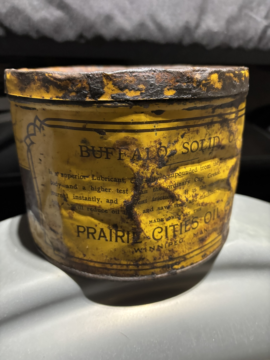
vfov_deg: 67.3
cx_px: 135
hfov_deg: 53.1
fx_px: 270
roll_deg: +0.2
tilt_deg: -20.3
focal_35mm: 26
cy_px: 180
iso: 640
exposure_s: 1/40
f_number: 1.6
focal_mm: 5.96
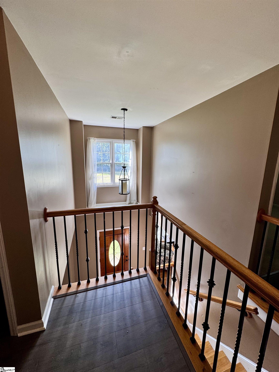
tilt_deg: -10.3
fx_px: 150
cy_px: 186
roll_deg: -0.5
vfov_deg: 102.1
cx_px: 140
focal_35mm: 14
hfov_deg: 85.7
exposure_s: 1/120
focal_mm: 2.22
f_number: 2.2
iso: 64
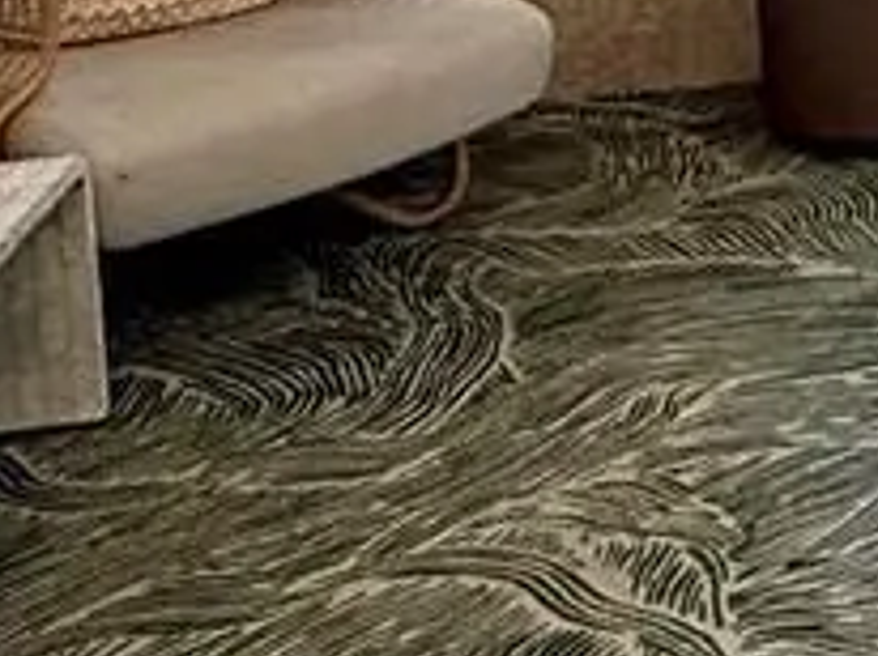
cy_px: -473
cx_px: 1765
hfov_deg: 14.8
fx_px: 2761
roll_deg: +0.4
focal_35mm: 109
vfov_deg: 12.5
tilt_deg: -5.1
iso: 125
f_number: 2.2
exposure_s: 1/120
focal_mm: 2.22
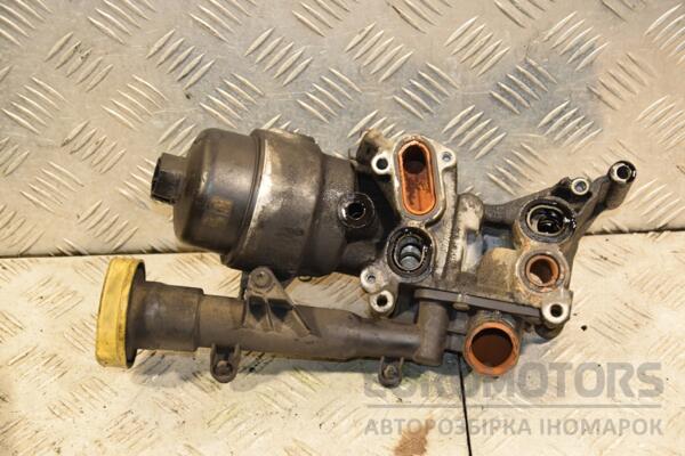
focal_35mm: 78
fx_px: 1484
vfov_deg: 17.5
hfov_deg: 26.0
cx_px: 342
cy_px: 228
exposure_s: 1/125
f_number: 5
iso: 800
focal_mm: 52
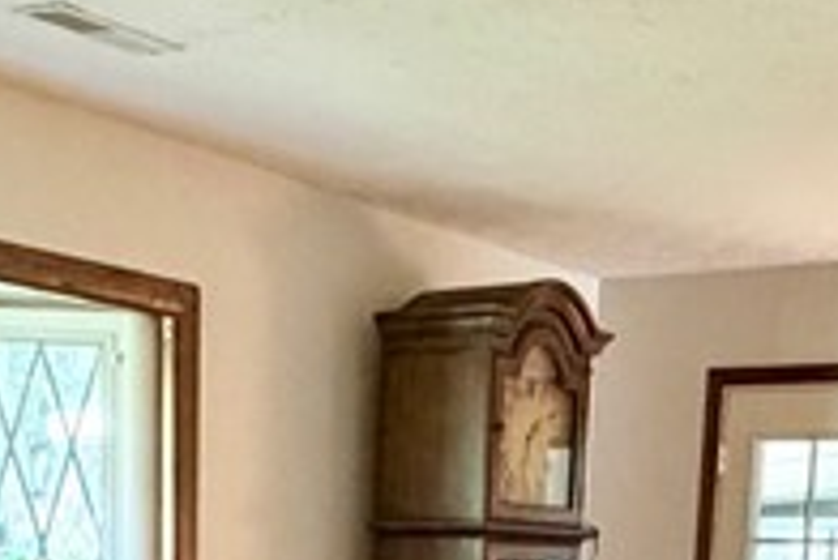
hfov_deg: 26.6
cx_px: 389
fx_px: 1770
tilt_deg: -12.1
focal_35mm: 76
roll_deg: -1.8
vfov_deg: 15.9
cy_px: 932
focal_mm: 2.22
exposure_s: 1/60
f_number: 2.2
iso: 500
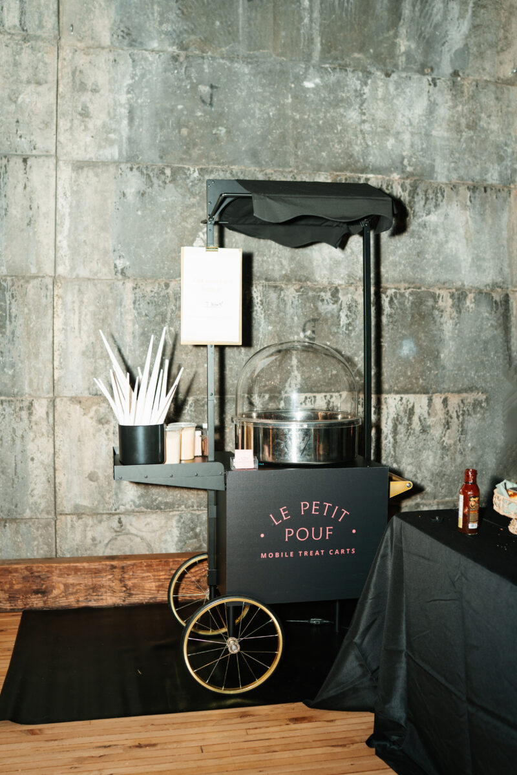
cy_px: 388
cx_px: 258
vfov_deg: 54.4
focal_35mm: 35
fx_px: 754
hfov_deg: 37.9
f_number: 2.2
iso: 250
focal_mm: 35
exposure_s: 1/250
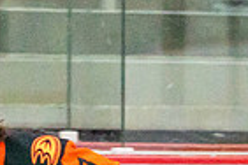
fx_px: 10525
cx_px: -22
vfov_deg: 0.9
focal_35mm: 1528
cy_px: 516
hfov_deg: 1.3
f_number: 2.8
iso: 3200
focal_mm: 200
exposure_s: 1/1250
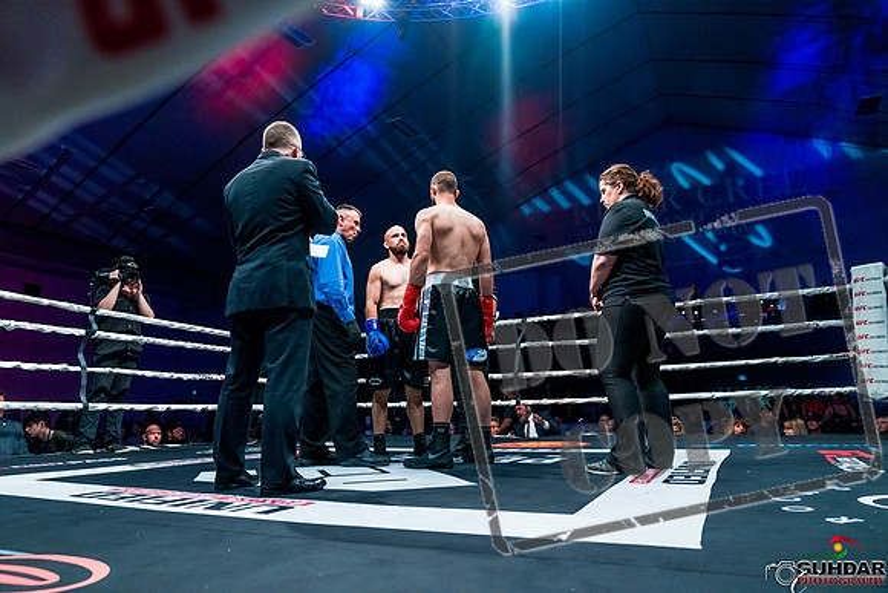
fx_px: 592
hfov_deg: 73.7
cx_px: 444
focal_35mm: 24
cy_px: 296
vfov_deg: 53.2
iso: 4000
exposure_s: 1/1000
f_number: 4
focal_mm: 24
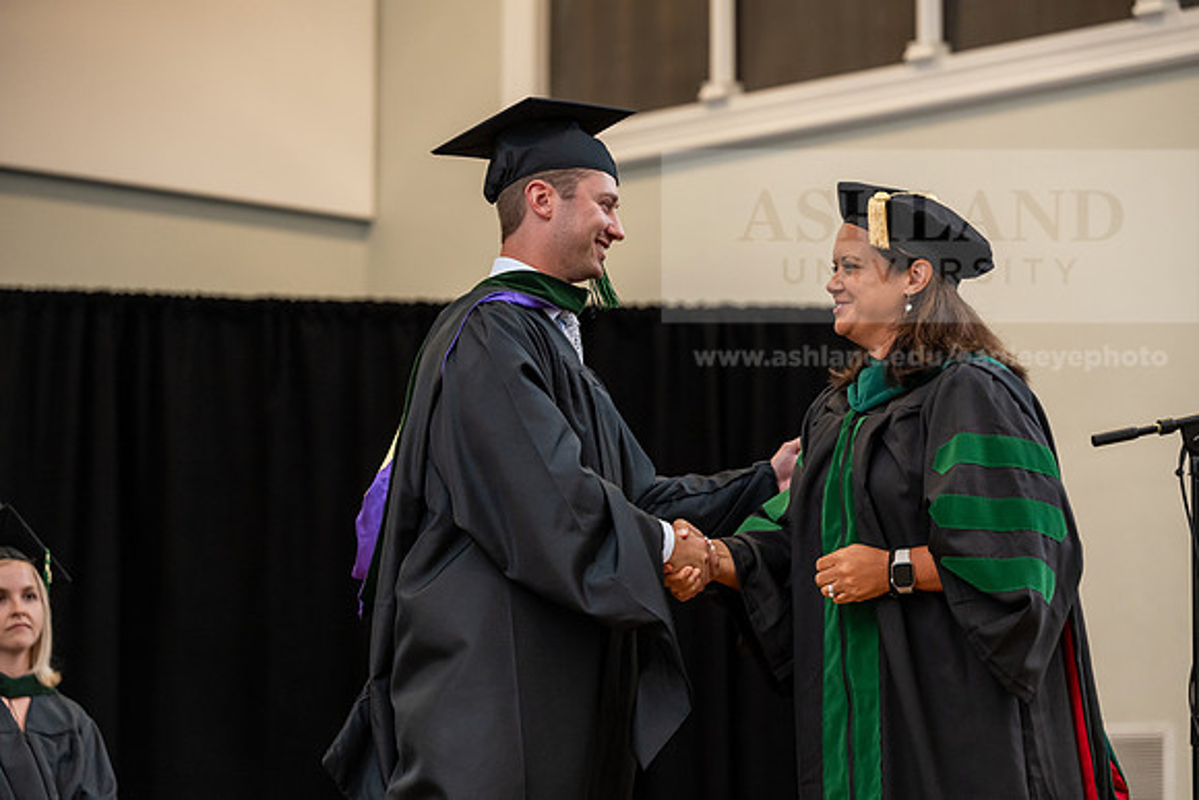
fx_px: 3664
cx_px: 600
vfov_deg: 12.5
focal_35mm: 110
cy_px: 400
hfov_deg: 18.6
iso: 1600
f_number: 3.5
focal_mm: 110
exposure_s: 1/200
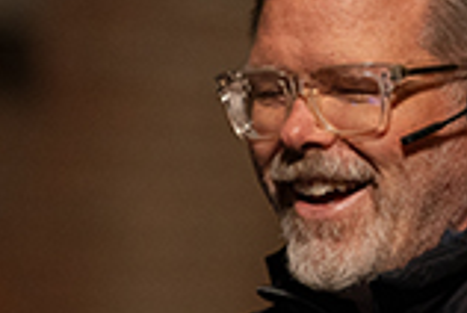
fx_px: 8331
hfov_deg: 3.2
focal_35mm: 641
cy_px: 400
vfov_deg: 2.2
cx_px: 95
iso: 3200
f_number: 2.8
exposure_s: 1/160
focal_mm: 175
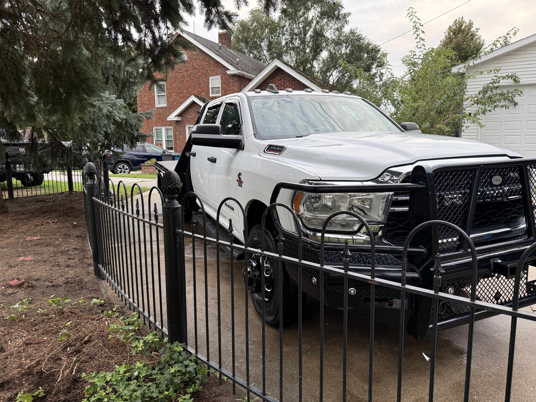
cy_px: 201
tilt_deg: -11.4
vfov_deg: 56.8
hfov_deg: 71.6
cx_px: 268
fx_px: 372
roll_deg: -0.4
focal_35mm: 24
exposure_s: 1/212
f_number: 1.78
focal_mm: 6.76
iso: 125
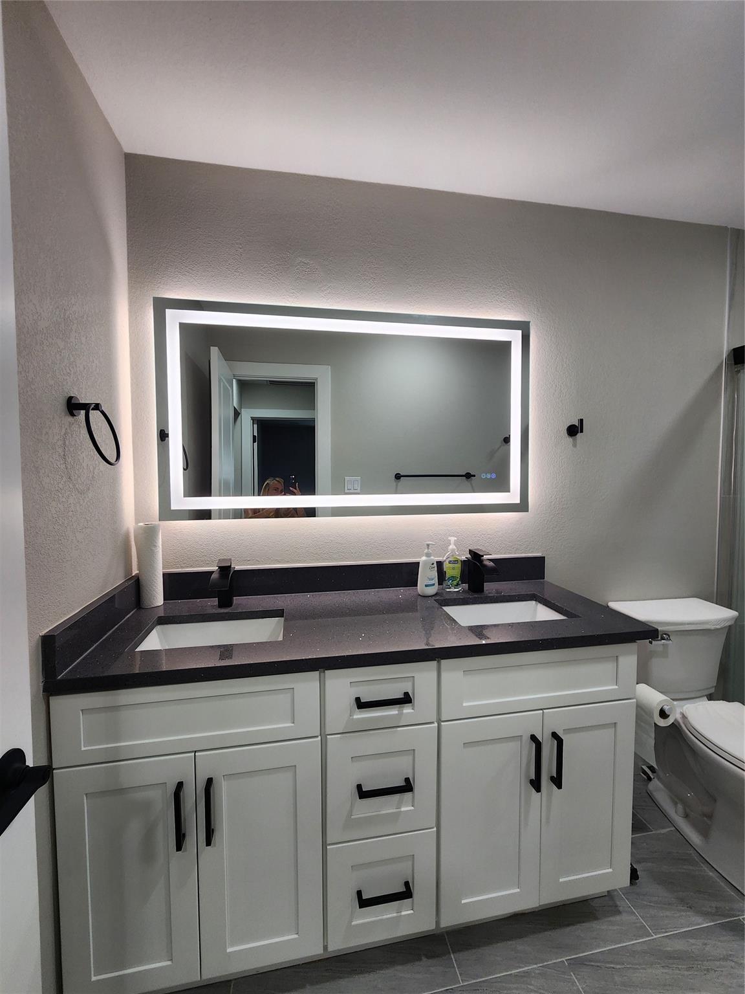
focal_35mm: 13
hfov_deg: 89.9
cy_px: 497
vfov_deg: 106.2
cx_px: 372
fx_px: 373
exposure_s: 1/60
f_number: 2.2
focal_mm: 2.2
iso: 80
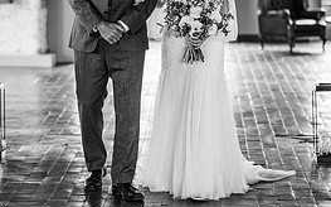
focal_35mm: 148
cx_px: 158
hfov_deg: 14.1
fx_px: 1334
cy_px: 42
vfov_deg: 8.8
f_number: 1.8
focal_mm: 85
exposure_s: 1/200
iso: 180
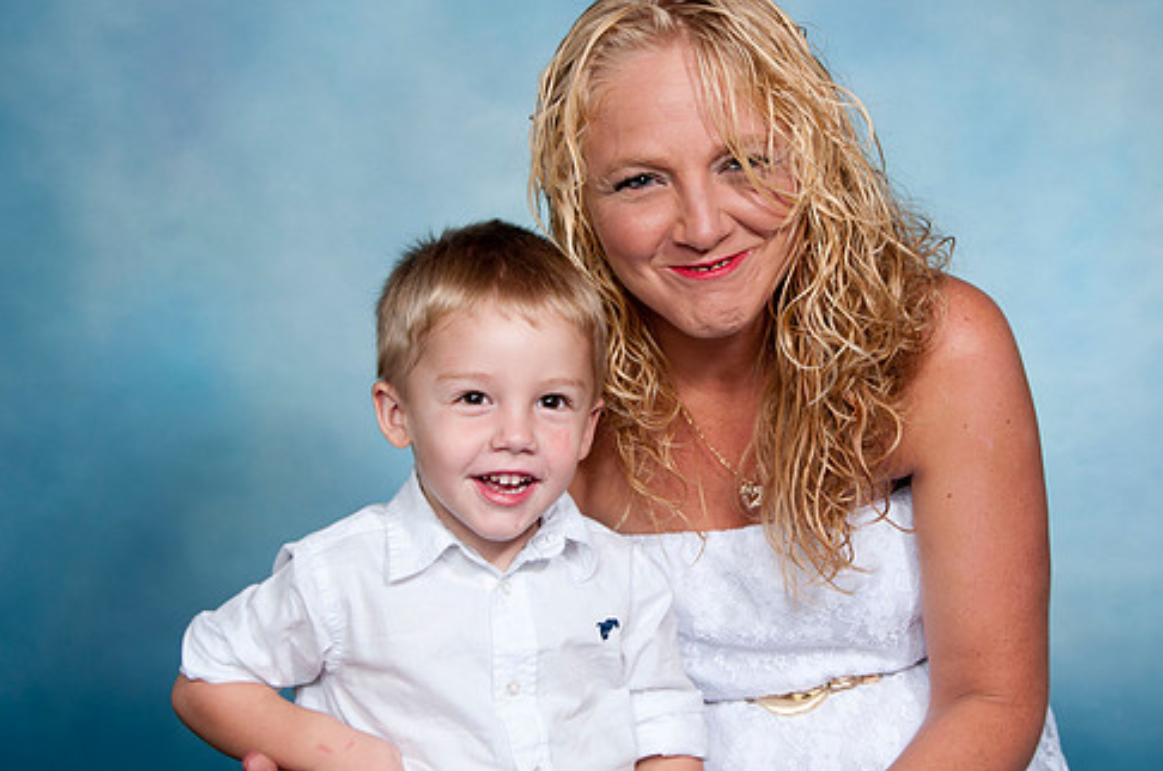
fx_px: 2773
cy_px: 322
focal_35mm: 86
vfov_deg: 15.8
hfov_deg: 23.7
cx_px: 692
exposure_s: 1/60
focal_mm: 48
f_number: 7.1
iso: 100
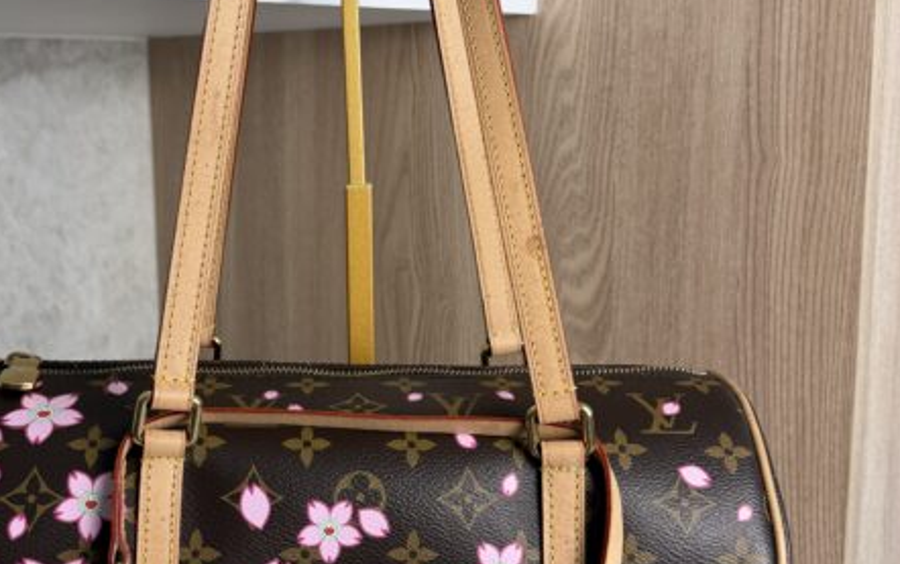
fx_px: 1129
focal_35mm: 46
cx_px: 338
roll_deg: +0.4
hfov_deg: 43.1
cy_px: 261
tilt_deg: -8.8
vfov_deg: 28.0
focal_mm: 6.76
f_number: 1.78
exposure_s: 1/120
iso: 100
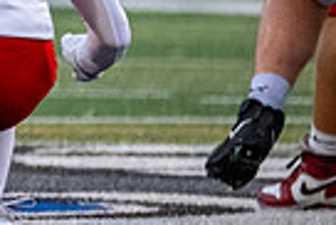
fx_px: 17696
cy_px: -168
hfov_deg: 1.1
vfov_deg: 0.7
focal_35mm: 1894
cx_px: -547
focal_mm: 350
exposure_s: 1/1250
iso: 6400
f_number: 5.6
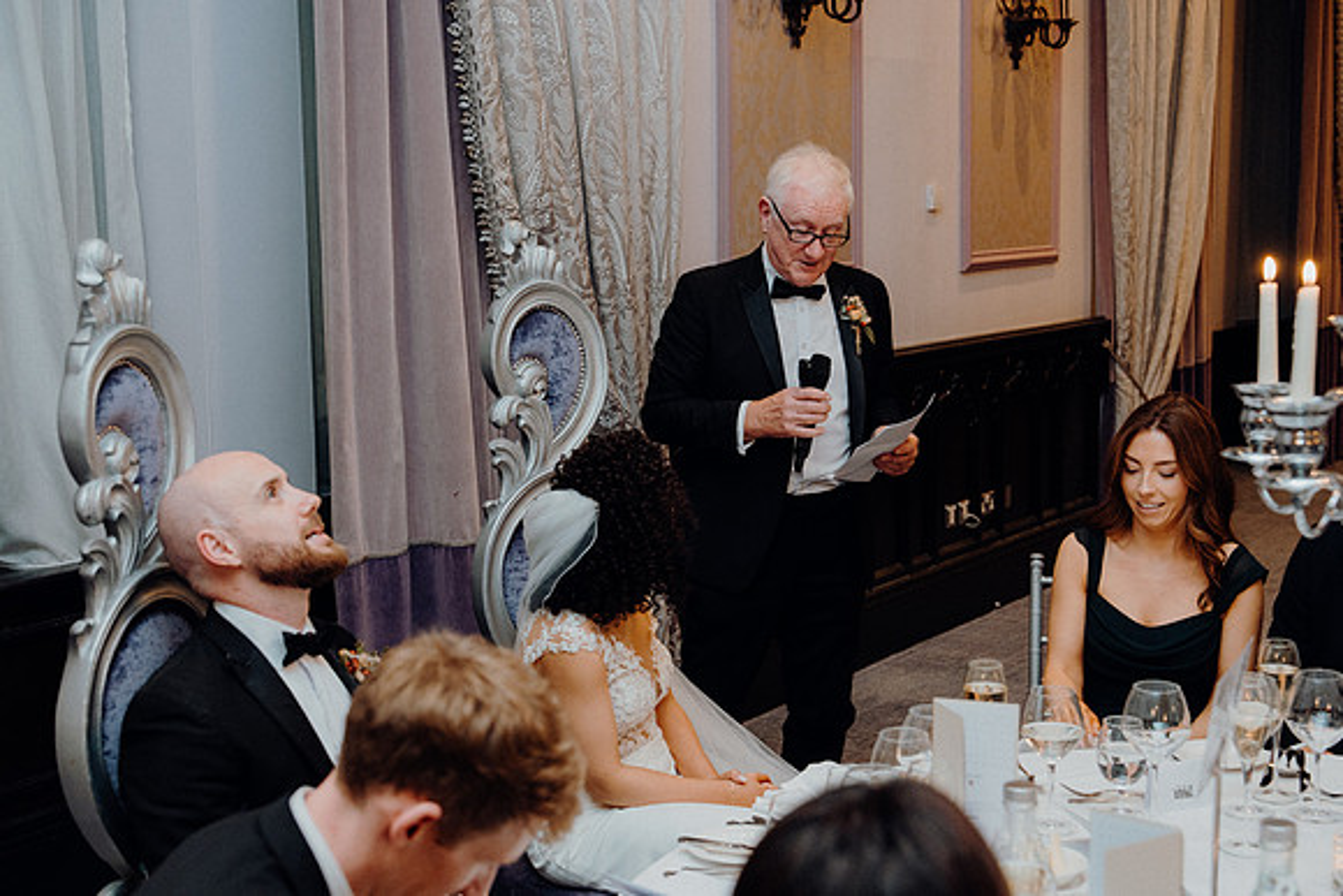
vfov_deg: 27.0
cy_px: 448
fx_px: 1866
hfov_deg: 39.6
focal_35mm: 50
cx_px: 672
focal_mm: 50
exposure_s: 1/160
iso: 2500
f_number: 4
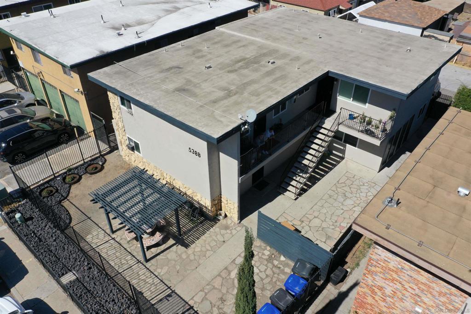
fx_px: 366
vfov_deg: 46.4
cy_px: 157
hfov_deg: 65.5
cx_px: 236
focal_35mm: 28
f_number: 6.3
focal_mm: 10.26
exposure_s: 1/640
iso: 100
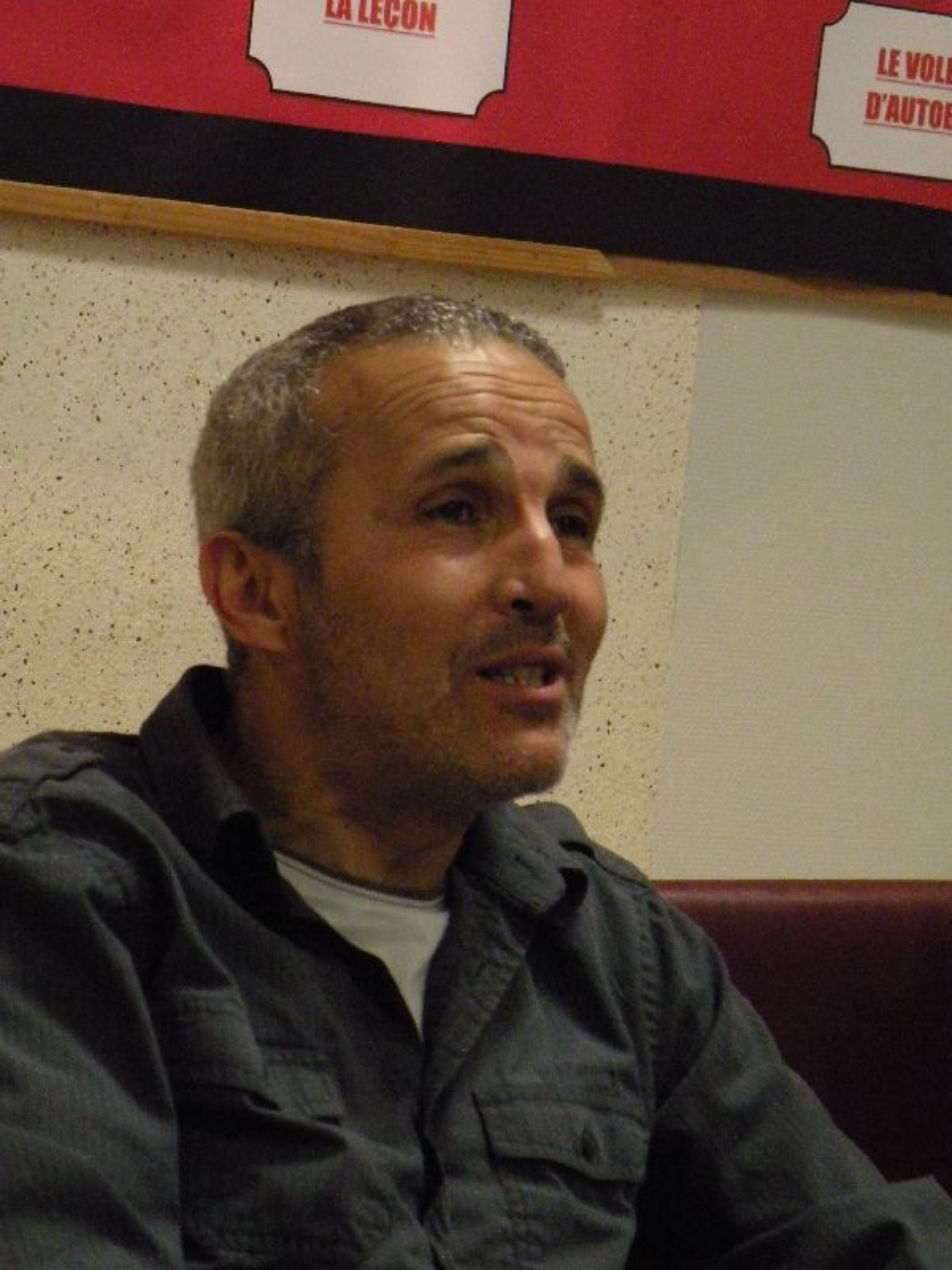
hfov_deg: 12.5
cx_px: 476
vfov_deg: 16.6
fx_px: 4364
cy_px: 635
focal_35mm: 119
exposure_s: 1/60
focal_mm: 21
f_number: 4.5
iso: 800
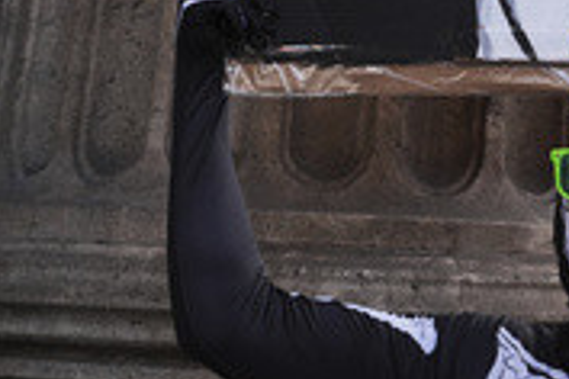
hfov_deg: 22.9
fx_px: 1328
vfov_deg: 15.6
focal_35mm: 84
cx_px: 614
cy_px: -92
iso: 500
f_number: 2.8
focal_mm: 29
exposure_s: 1/2000
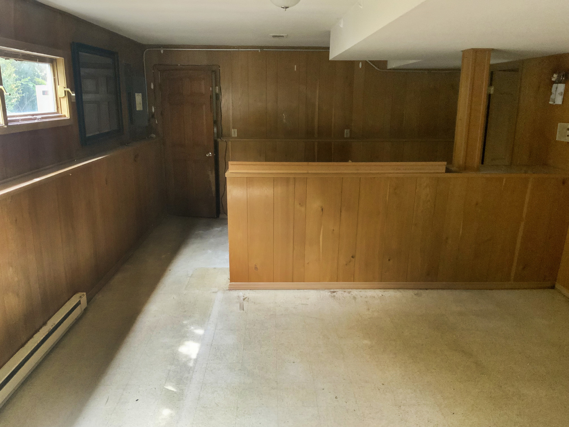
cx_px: 284
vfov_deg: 48.2
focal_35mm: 29
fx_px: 477
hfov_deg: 61.7
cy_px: 214
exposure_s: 1/35
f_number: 1.8
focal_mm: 3
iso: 320
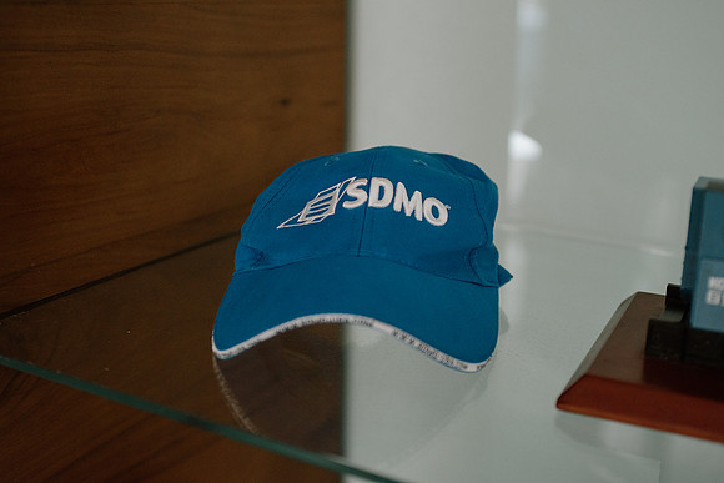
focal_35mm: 52
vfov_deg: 25.8
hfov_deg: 37.9
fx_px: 1053
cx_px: 390
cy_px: 220
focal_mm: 48
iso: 800
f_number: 3.5
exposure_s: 1/200
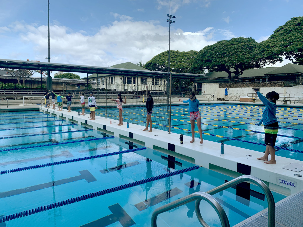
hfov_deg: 67.3
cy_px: 114
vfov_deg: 53.1
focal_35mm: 26
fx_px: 228
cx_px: 152
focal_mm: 4.25
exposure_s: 1/1332
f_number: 1.8
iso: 25
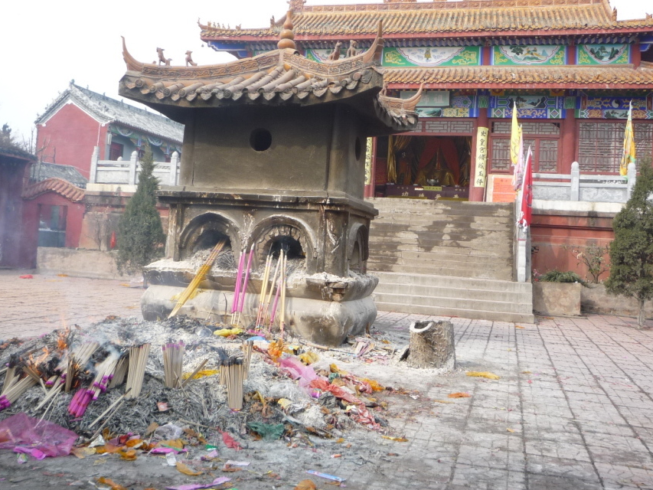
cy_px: 220
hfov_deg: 51.3
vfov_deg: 39.6
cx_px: 322
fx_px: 679
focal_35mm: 36
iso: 100
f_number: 4
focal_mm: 5.2
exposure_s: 1/200
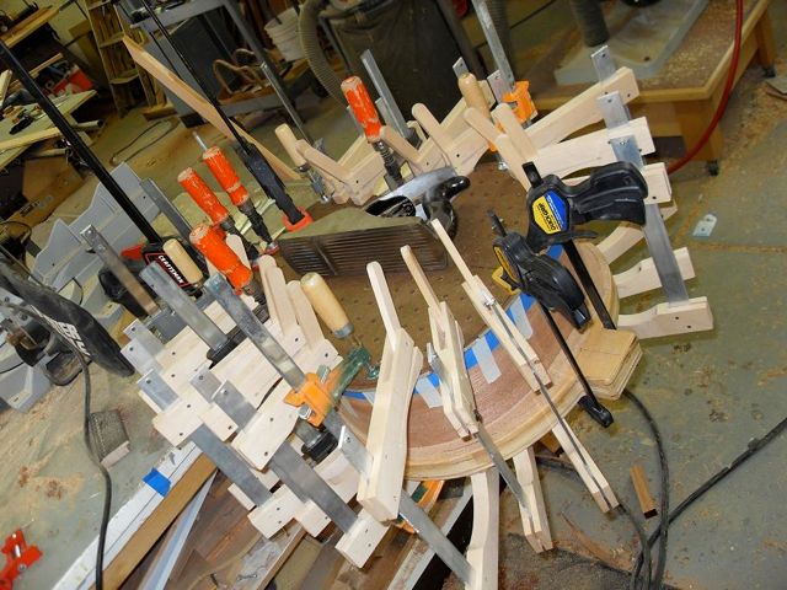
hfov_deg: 52.6
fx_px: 796
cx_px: 394
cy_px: 295
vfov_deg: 40.7
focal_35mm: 35
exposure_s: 1/45
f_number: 2.8
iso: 100
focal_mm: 6.3
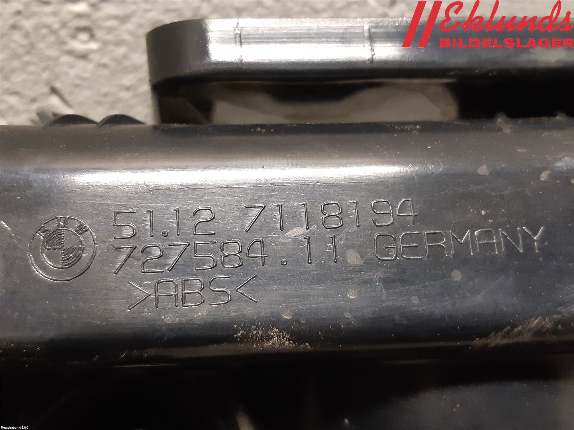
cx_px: 287
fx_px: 431
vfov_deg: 53.1
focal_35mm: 26
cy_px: 215
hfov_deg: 67.3
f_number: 1.7
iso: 250
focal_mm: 3.93
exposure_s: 1/25
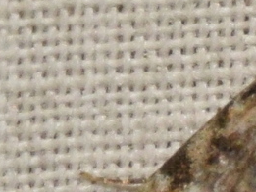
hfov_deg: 2.7
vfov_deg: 2.0
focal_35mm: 740
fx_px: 5475
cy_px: 144
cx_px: 333
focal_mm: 140
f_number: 16
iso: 500
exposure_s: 1/160
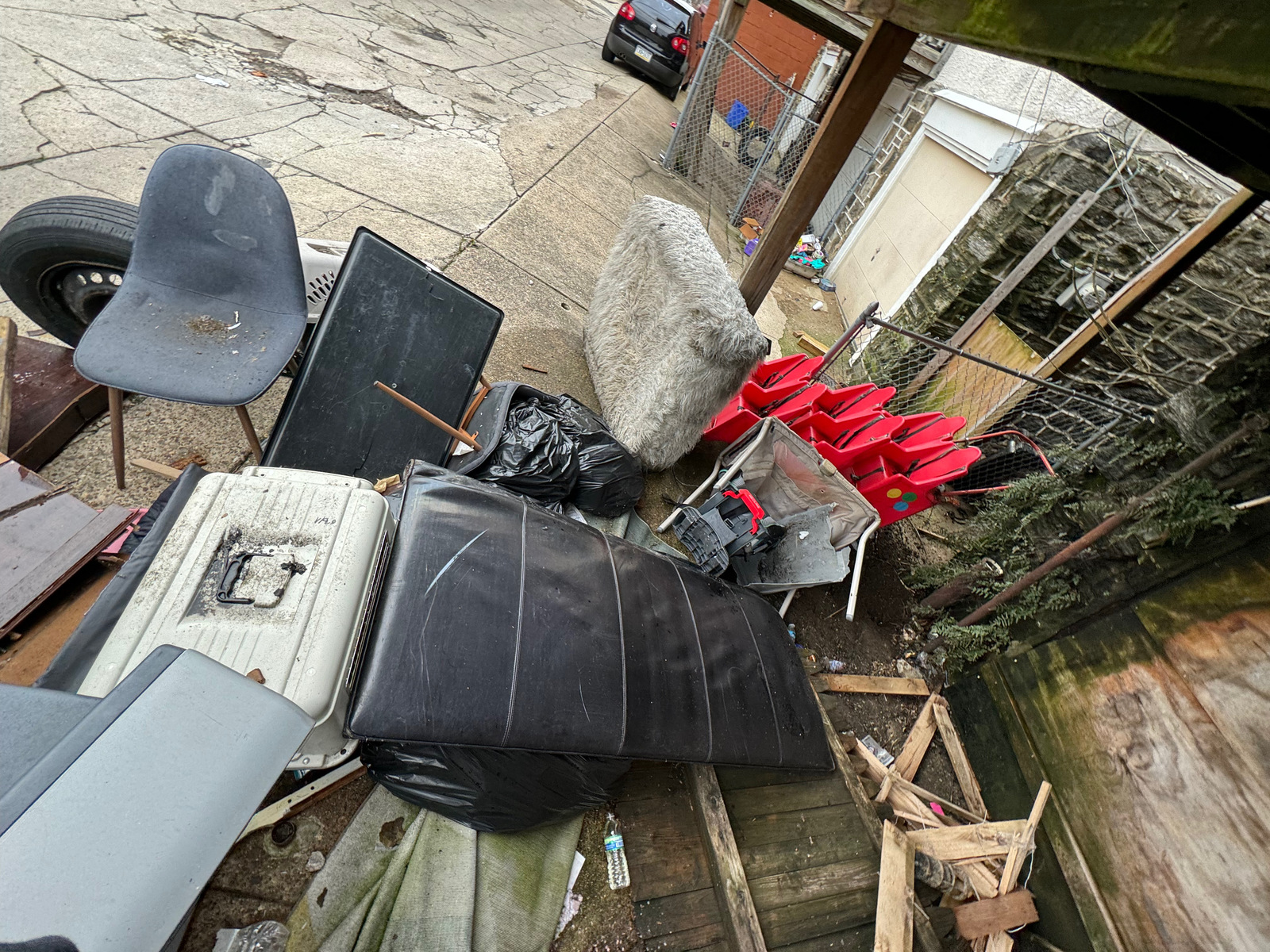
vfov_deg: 85.7
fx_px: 514
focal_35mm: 14
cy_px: 476
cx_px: 635
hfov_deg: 102.1
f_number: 2.2
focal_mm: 2.22
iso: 80
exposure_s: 1/99
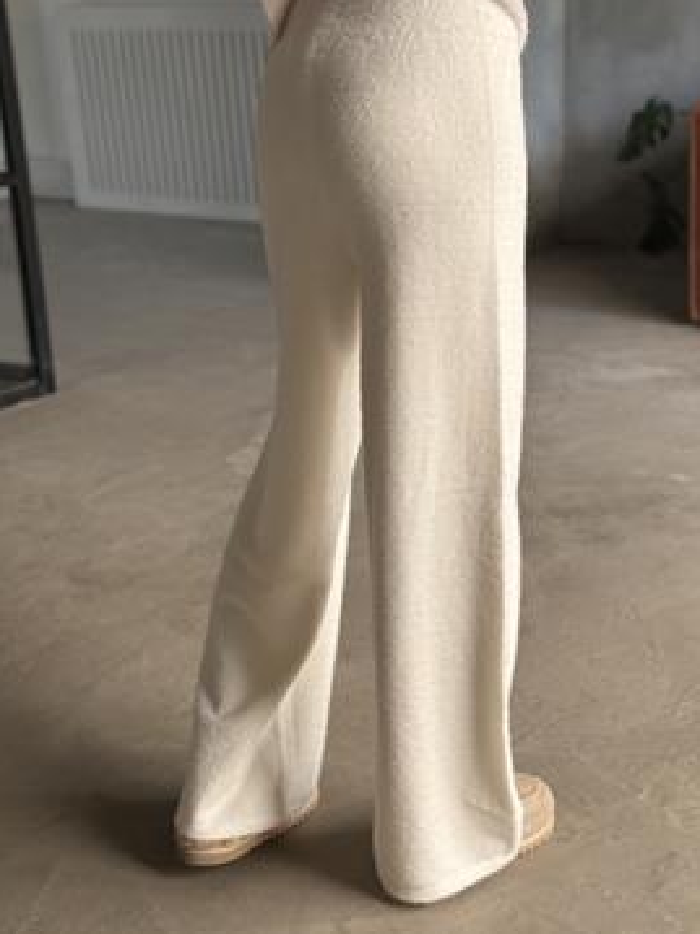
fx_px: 1538
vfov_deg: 33.8
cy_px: 445
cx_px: 393
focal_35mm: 57
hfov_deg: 25.6
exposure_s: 1/70
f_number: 1.78
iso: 100
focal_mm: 6.76
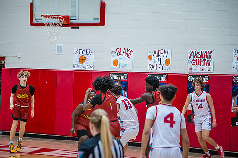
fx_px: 879
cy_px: 86
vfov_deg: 10.3
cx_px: 113
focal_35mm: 133
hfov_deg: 15.4
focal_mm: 112
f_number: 4
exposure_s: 1/320
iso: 2000
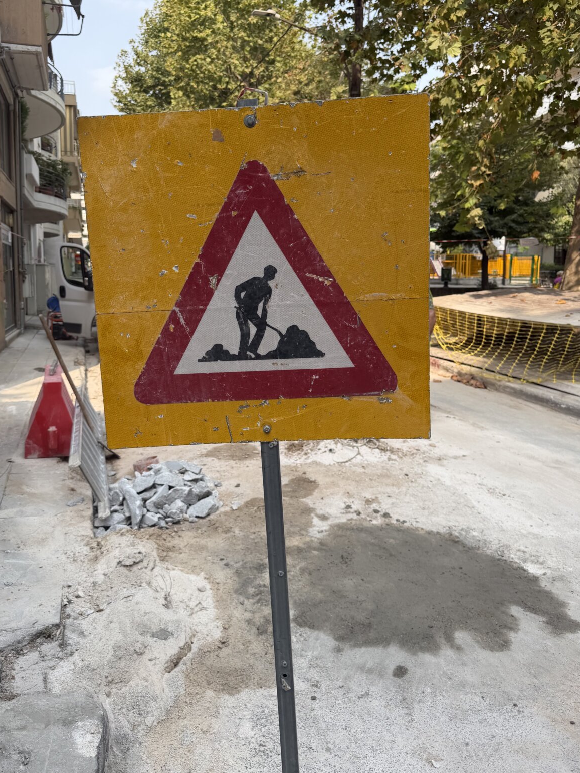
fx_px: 626
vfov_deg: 63.2
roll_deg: -2.1
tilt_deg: -7.3
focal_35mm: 28
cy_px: 338
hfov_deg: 49.6
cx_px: 255
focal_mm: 6.76
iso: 80
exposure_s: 1/1855
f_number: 1.78
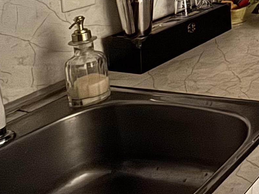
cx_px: 413
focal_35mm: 54
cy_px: -77
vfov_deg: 23.1
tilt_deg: -5.5
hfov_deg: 24.8
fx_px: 404
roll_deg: +1.1
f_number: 2.2
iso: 1250
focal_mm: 2.22
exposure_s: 1/9
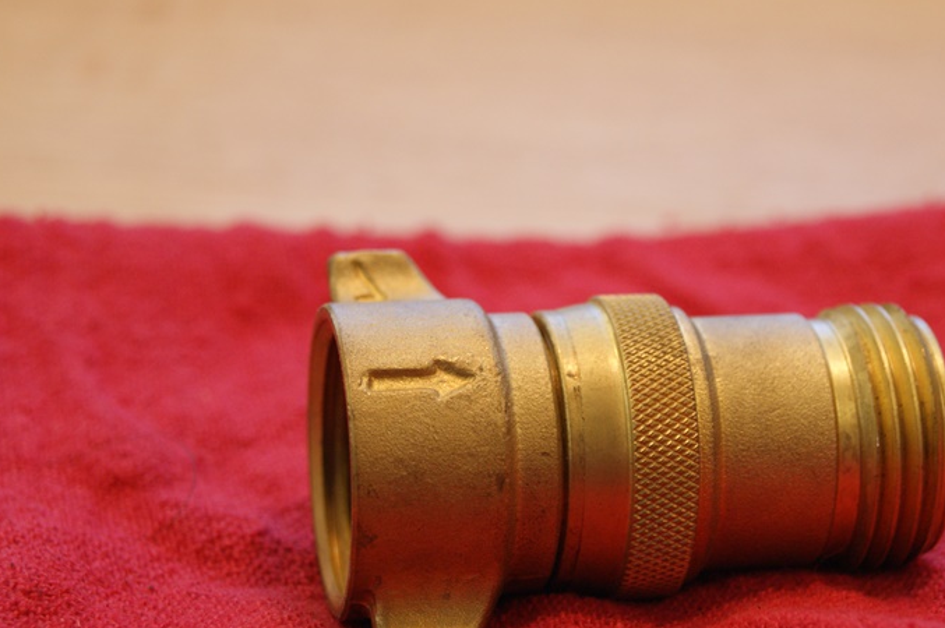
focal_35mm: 125
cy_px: 380
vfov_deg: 11.0
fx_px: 3272
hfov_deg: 16.4
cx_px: 561
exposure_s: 1/80
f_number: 5.6
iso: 400
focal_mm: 55
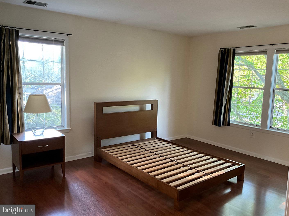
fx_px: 242
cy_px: 108
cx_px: 144
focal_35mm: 29
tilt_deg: -7.2
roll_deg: -1.1
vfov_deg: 48.2
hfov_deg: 61.7
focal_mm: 3
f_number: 1.8
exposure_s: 1/60
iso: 125
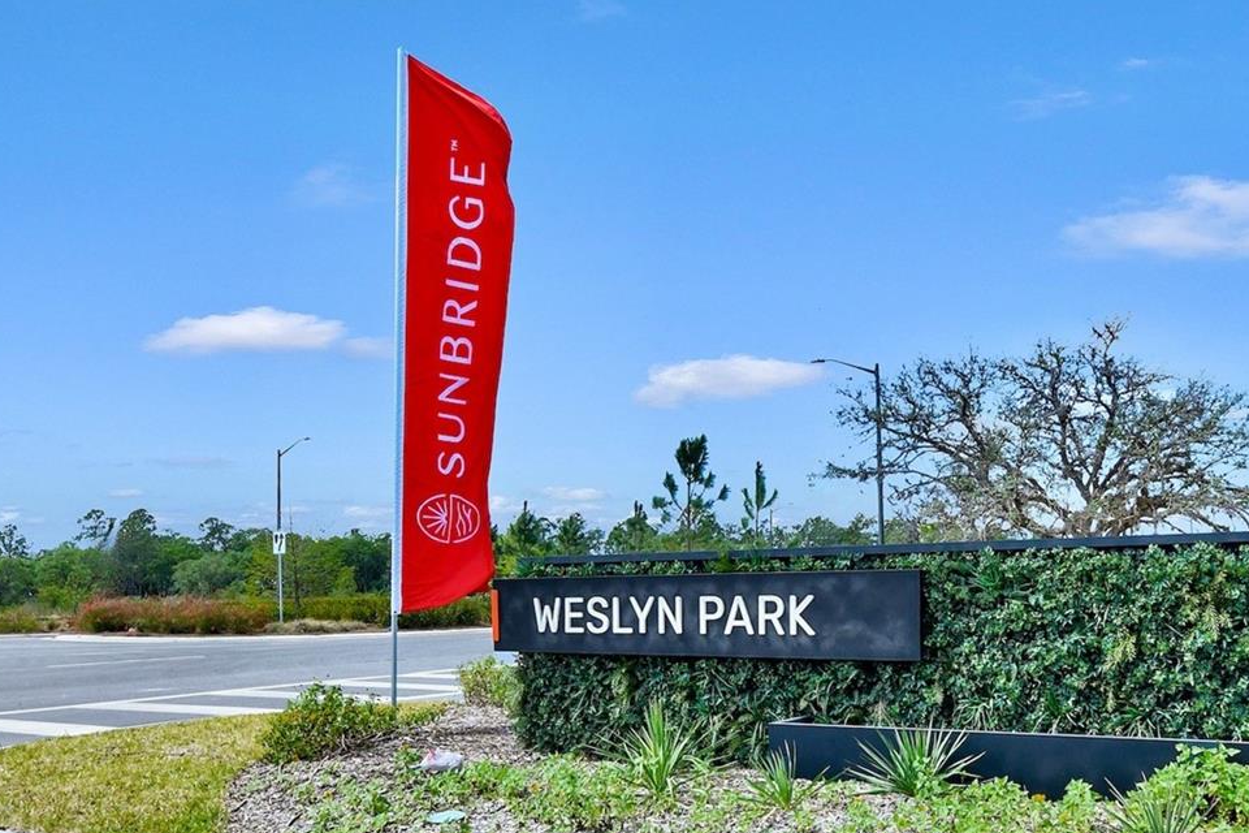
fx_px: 867
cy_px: 630
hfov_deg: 71.2
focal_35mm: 25
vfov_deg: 49.2
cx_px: 710
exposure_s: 1/250
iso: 500
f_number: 13
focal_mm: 10
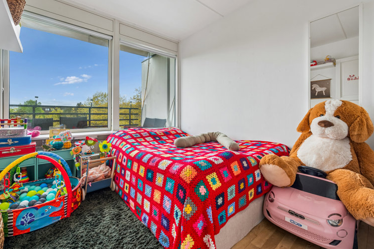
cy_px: 121
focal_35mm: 16
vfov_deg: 73.7
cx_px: 182
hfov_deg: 96.7
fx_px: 166
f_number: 10
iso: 200
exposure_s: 1/20
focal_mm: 15
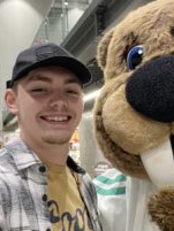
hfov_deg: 35.6
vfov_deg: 46.8
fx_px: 268
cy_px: 109
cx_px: 119
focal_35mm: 40
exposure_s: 1/30
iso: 400
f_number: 2.2
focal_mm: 2.71
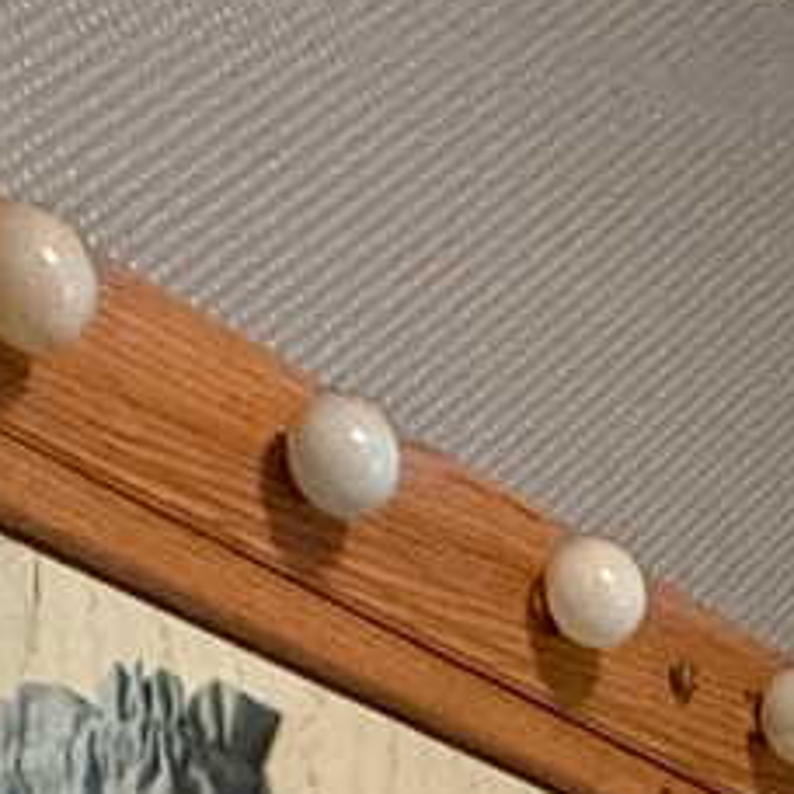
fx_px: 2881
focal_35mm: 111
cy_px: 2264
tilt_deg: -8.7
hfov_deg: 14.7
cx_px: 1139
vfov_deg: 11.1
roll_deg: -3.6
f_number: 2.2
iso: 800
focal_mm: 2.22
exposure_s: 1/60
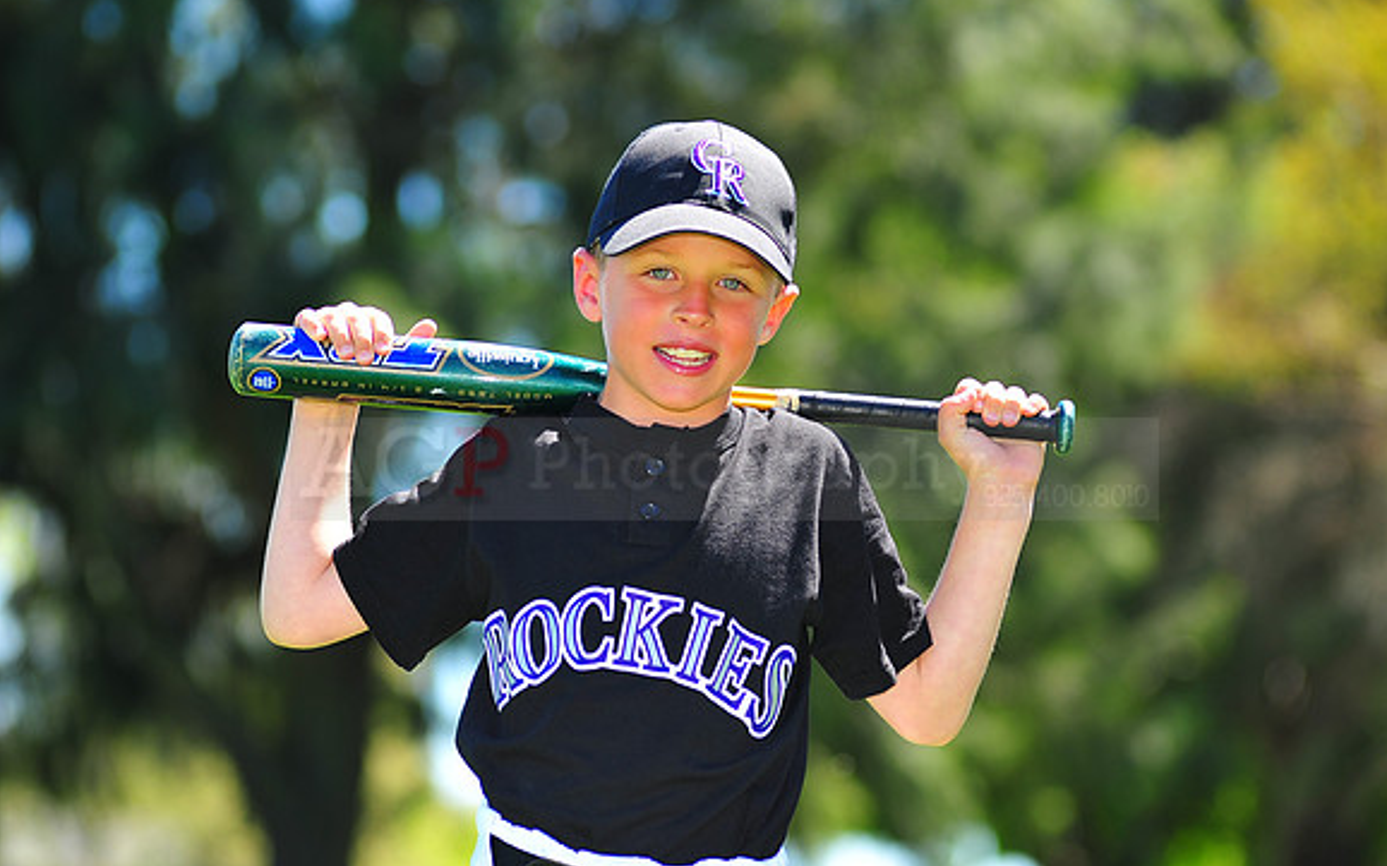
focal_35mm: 184
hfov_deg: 11.4
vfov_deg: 7.1
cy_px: 449
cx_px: 694
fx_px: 6954
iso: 200
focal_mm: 180
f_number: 5
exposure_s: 1/320
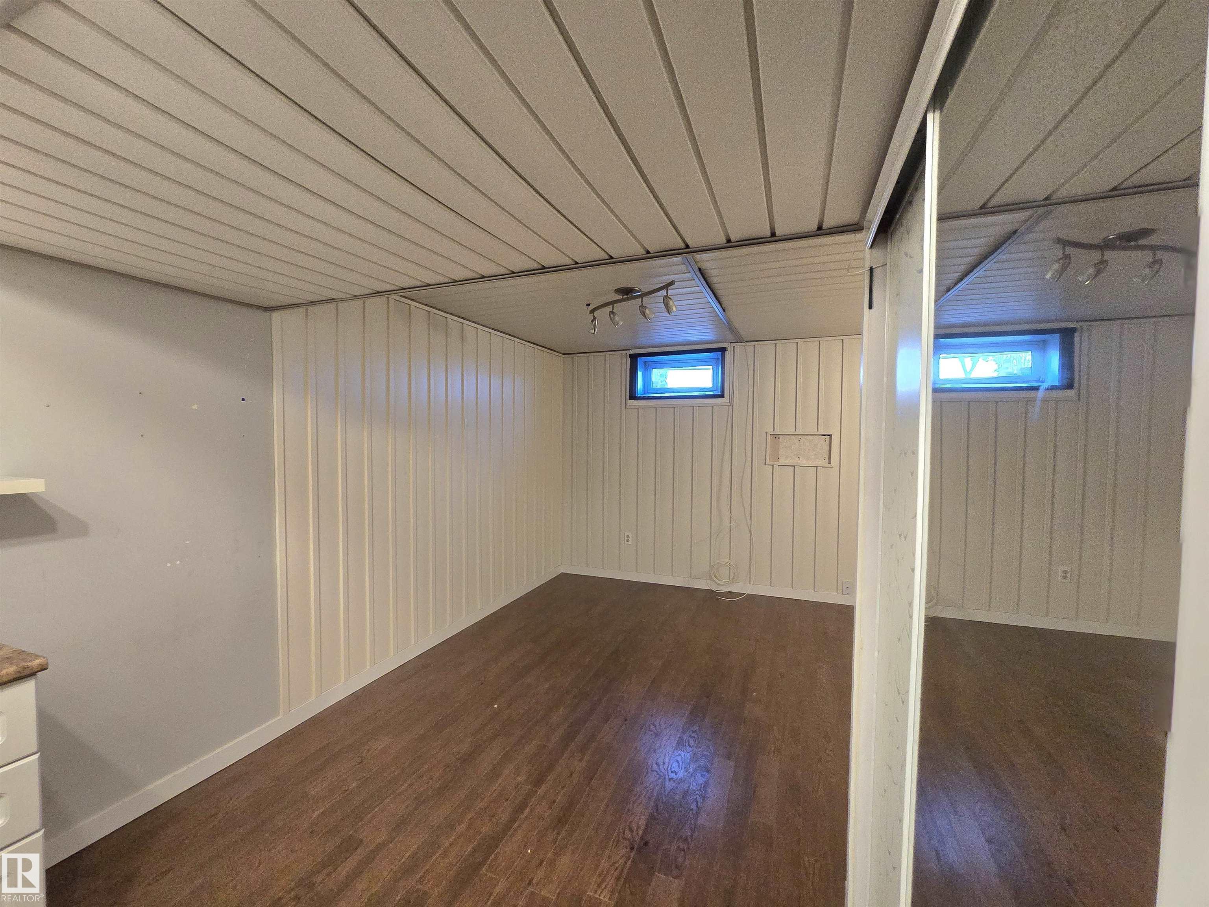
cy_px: 454
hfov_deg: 106.2
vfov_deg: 89.9
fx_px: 454
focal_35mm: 13
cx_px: 604
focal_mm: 2.2
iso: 640
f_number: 2.2
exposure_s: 1/60.2
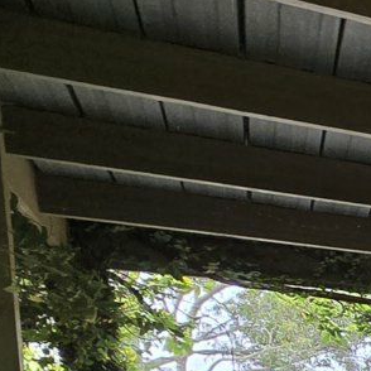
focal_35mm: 75
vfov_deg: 19.6
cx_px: 1103
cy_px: 580
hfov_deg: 11.7
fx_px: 909
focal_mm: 2.2
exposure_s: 1/134
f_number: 2.2
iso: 50
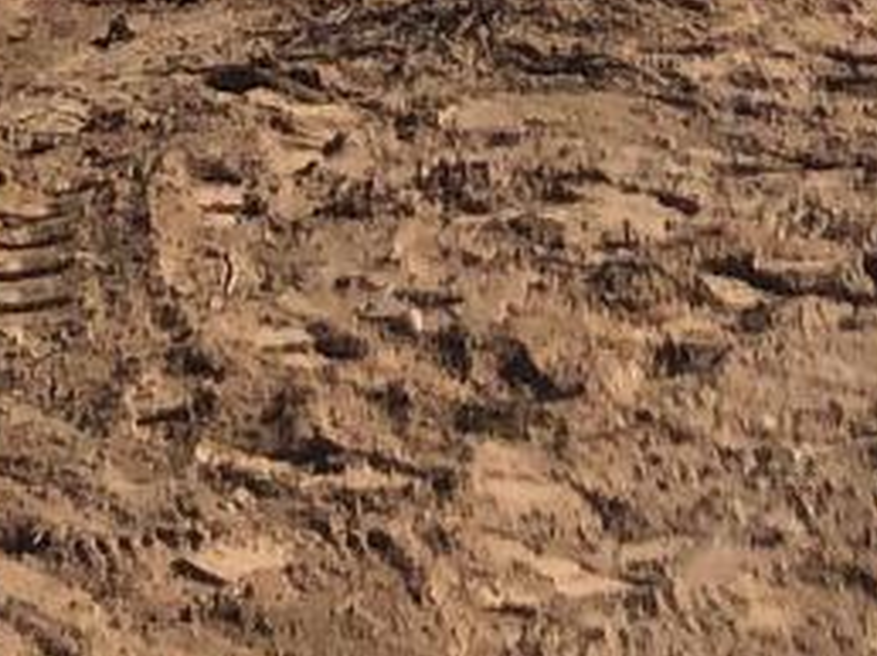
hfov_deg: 8.9
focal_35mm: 219
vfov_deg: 6.0
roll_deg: -0.1
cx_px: 1254
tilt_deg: +6.5
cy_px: -1611
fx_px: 5543
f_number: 1.8
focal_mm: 3.99
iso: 25
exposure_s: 1/3205
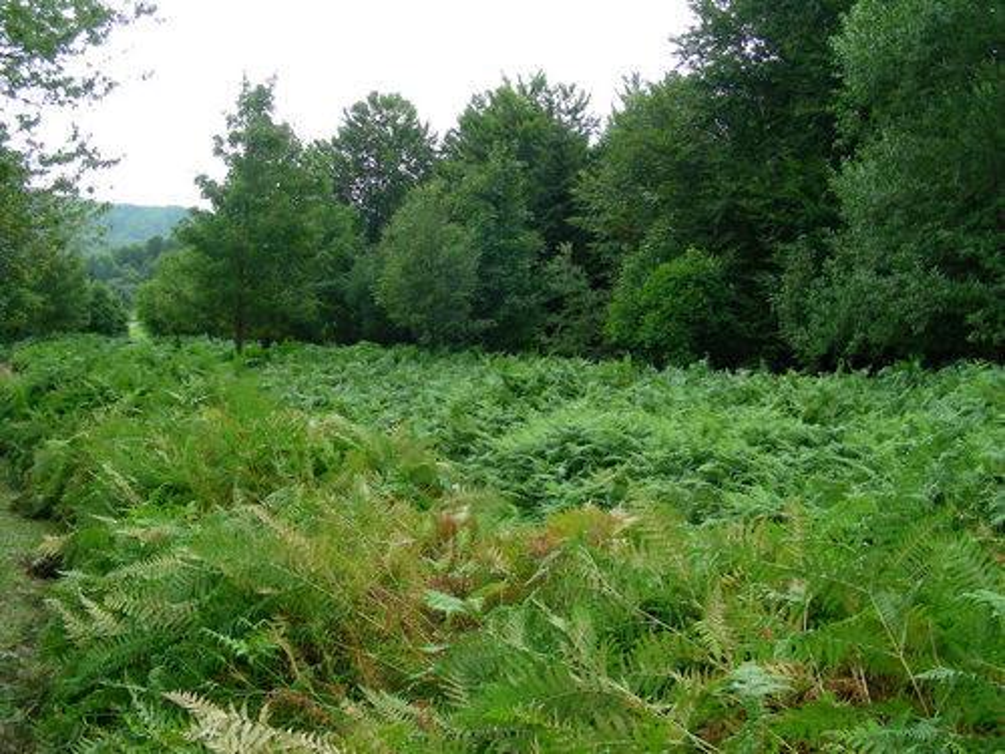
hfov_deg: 49.0
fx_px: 1103
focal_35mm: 38
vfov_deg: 37.7
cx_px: 502
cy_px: 377
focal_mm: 6.3
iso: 50
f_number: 3.5
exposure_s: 1/120
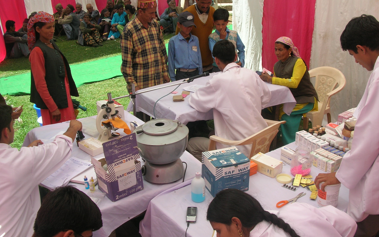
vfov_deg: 33.6
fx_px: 393
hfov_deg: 51.5
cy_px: 108
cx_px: 194
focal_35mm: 38
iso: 50
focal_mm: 5.8
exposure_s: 1/130
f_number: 5.6
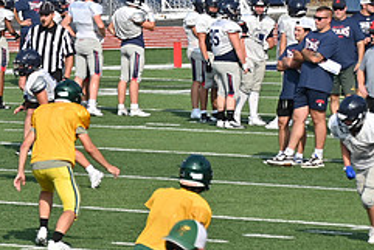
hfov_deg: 3.8
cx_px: -67
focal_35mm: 541
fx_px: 5624
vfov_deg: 2.5
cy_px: 91
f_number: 5.6
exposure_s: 1/800
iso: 100
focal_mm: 150
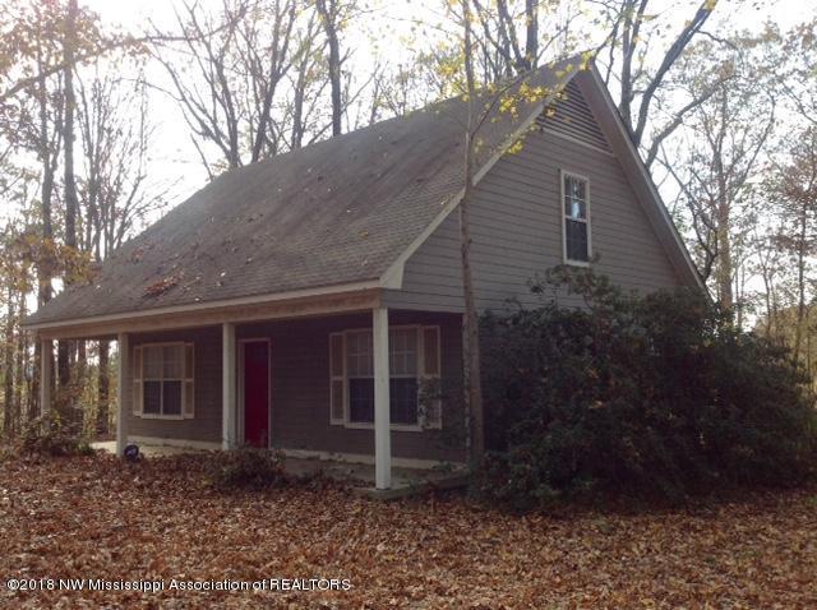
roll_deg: -1.0
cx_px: 408
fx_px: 825
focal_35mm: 35
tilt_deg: +4.1
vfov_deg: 40.6
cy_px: 305
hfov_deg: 52.7
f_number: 2.4
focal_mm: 4.28
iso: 50
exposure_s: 1/260
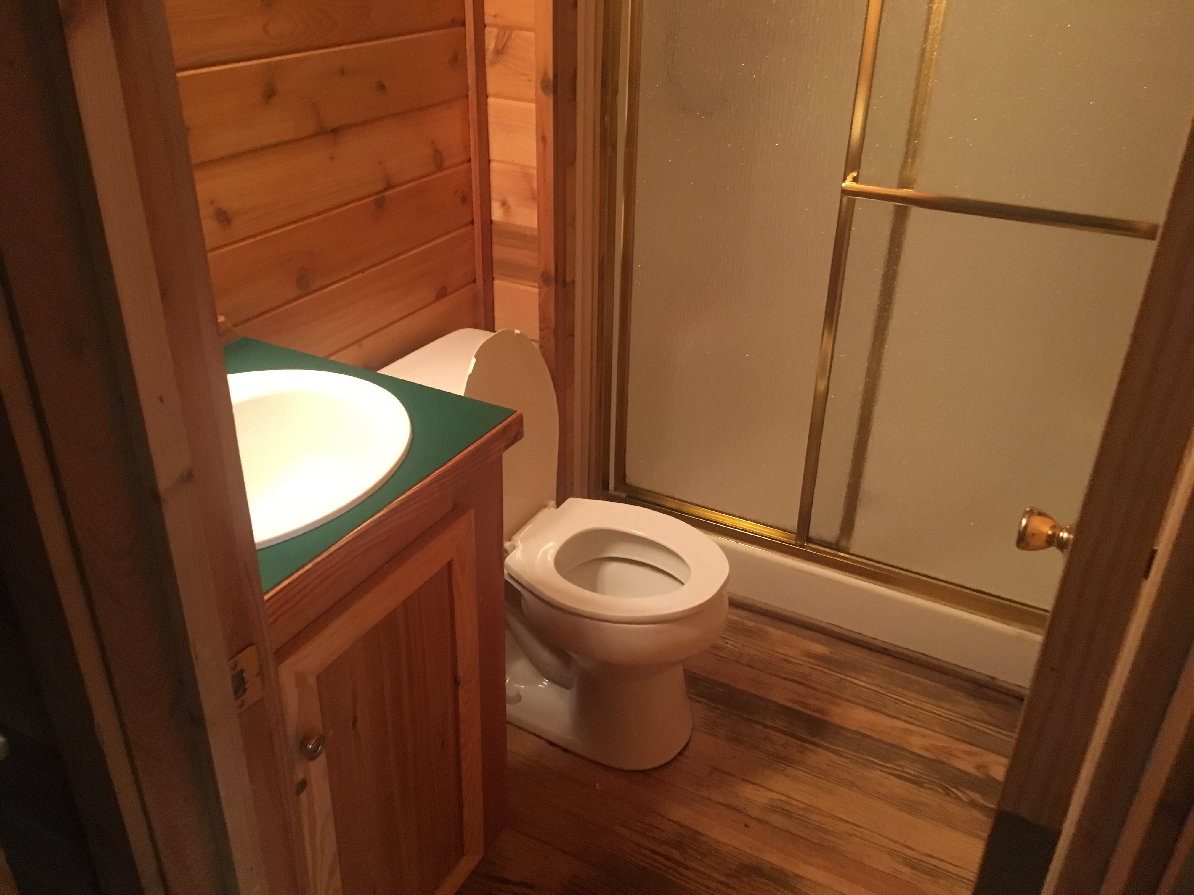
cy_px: 448
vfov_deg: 48.2
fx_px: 1000
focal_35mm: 29
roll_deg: -0.4
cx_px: 597
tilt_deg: -26.6
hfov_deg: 61.7
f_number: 2.2
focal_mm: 4.15
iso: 250
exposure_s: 1/15
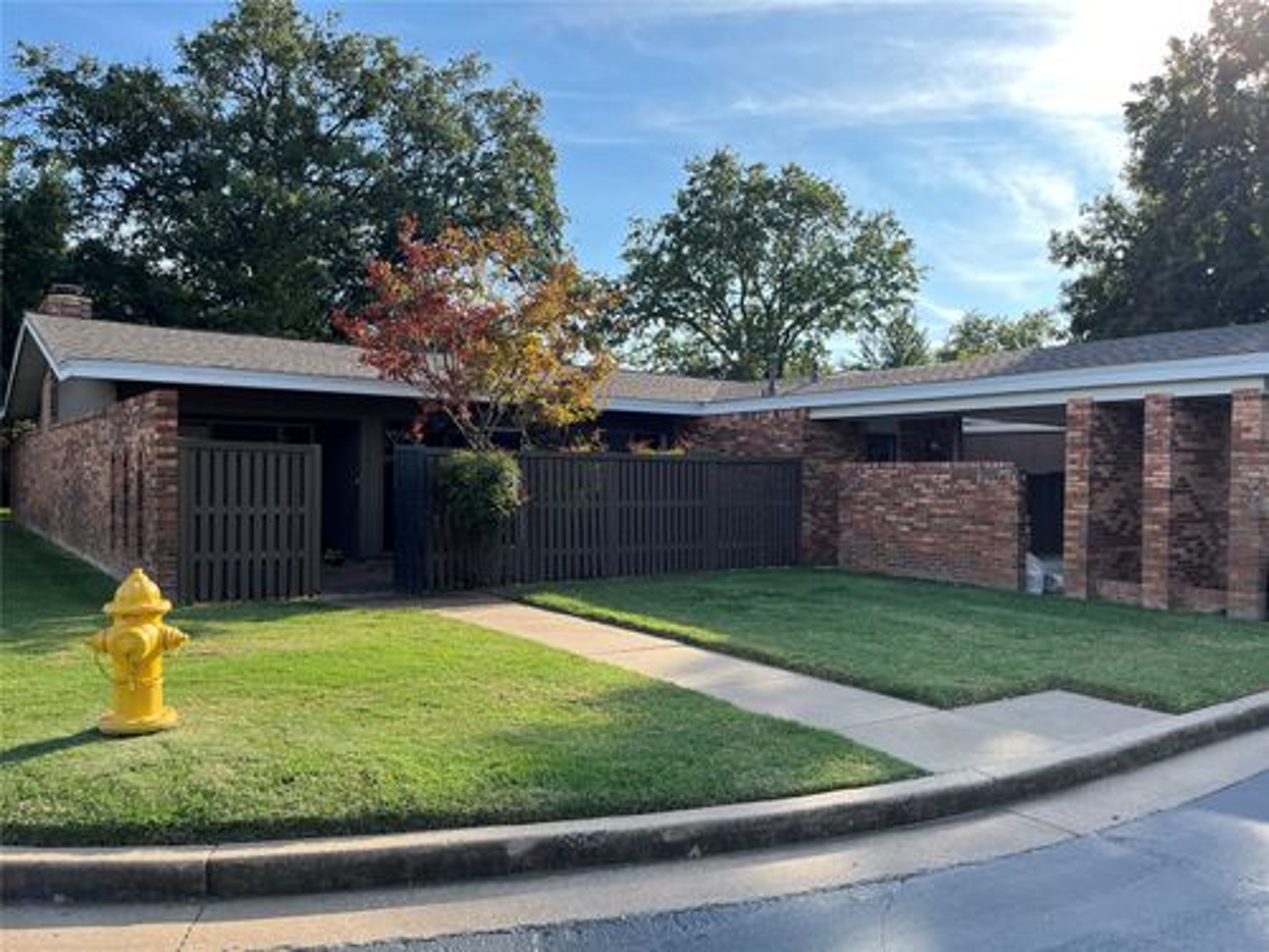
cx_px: 634
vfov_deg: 53.1
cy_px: 476
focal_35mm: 26
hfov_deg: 67.3
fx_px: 953
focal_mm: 5.1
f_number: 1.6
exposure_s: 1/1199
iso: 50
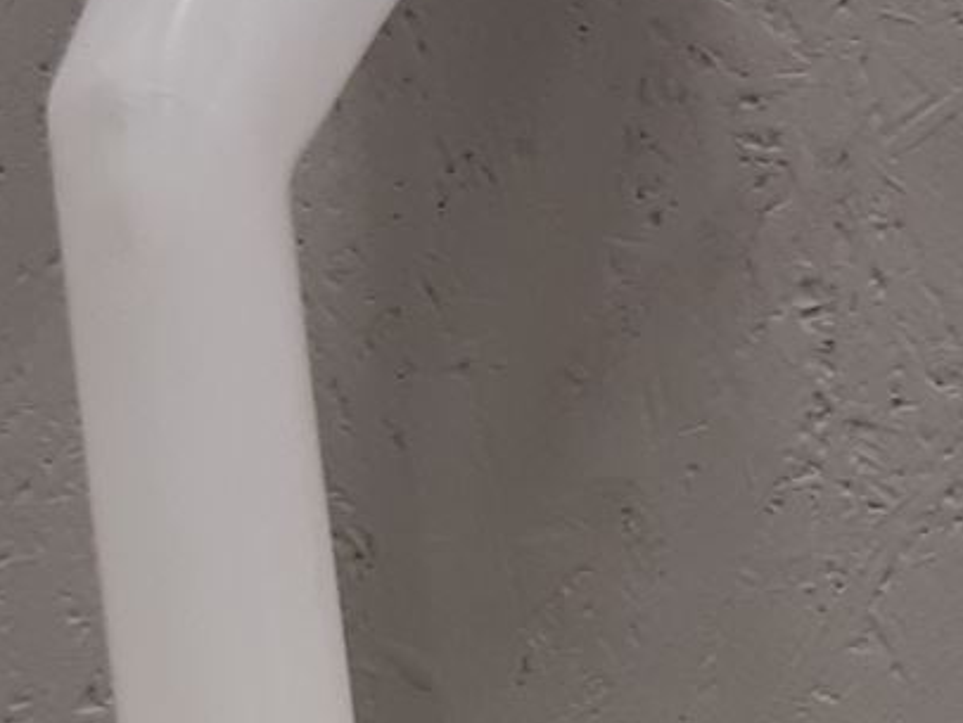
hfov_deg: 15.0
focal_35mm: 131
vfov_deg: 11.0
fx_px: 3647
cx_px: 659
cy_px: 1026
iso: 80
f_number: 1.7
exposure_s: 1/50
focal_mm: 3.93
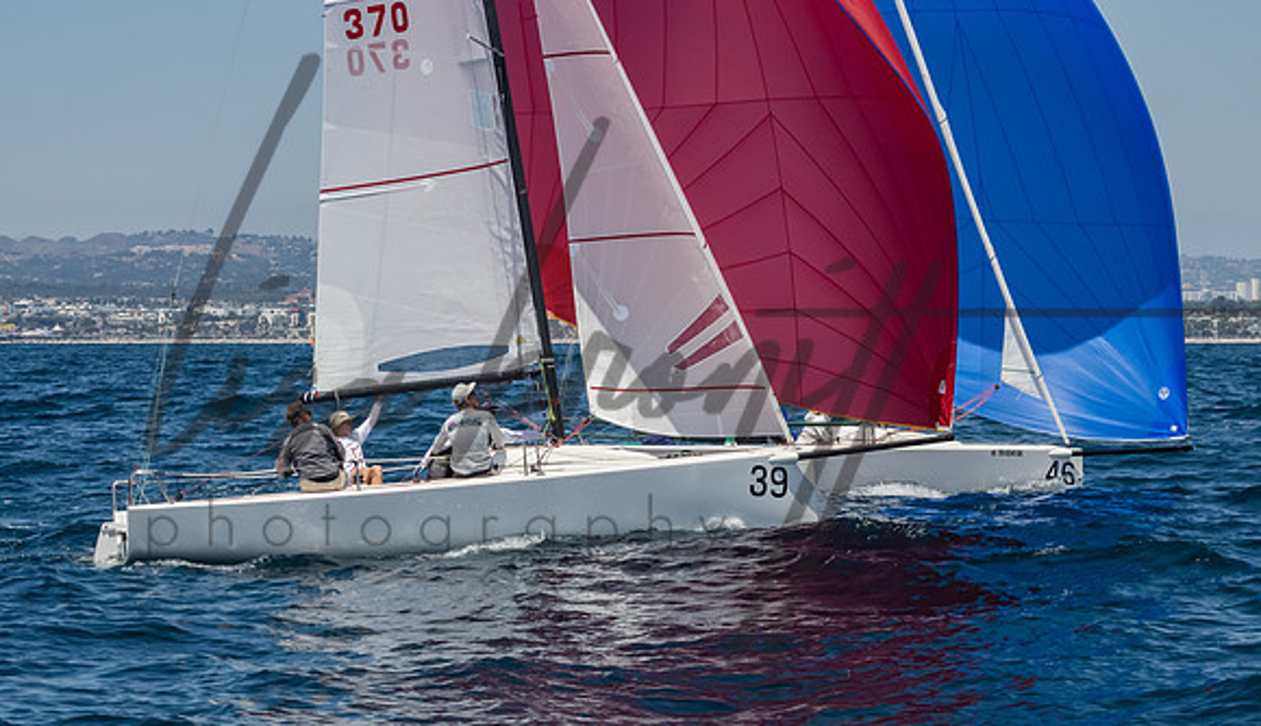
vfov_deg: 10.1
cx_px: 627
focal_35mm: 122
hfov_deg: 17.4
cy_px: 437
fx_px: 4112
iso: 640
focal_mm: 72
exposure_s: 1/1000
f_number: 14
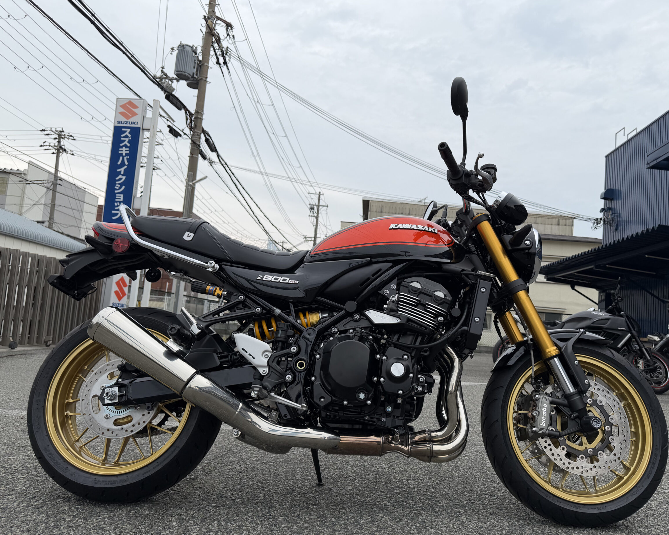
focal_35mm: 26
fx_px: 515
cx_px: 360
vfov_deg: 54.9
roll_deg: -4.2
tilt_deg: +5.2
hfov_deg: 65.9
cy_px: 275
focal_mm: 6.76
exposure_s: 1/3279
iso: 80
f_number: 1.78
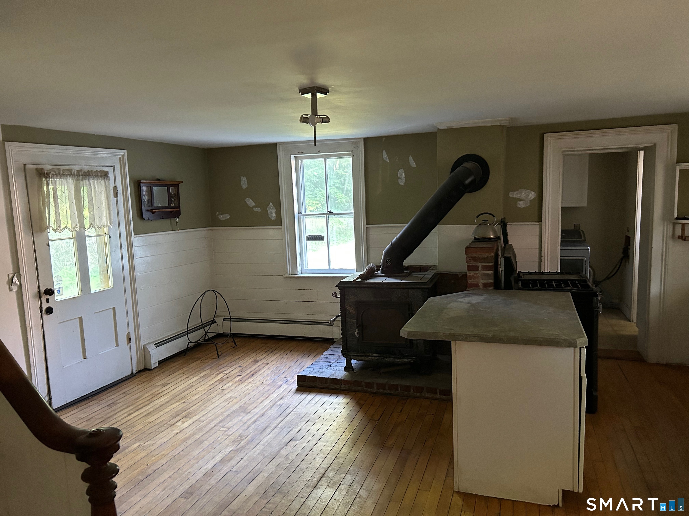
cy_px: 258
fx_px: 518
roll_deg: +1.9
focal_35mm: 26
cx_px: 344
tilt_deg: -6.3
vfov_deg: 53.1
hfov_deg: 67.3
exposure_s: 1/40
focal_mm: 5.7
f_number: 1.5
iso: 500
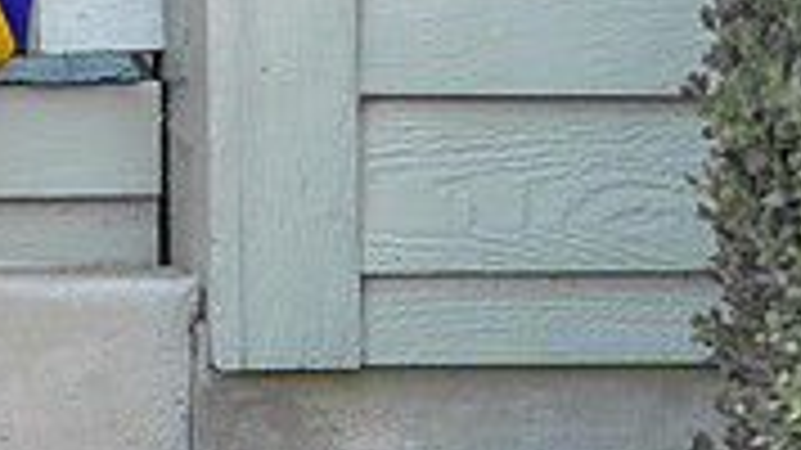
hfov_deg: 7.7
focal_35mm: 277
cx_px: -251
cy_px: -268
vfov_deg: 4.4
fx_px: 5882
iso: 160
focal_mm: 70
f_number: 2.8
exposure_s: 1/320
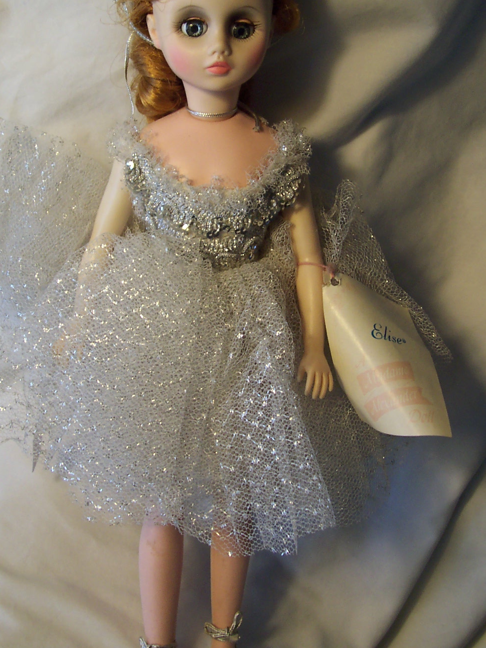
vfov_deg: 40.3
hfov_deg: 30.9
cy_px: 266
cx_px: 224
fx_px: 880
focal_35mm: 47
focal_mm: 5.6
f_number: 2.8
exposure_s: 1/60
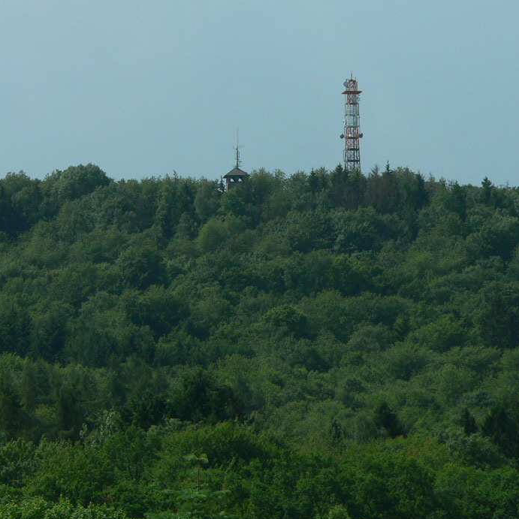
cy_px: 191
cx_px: 287
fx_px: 4275
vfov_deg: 6.9
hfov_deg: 6.9
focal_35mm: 252
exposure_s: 1/500
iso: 80
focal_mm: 25.7
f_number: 5.2
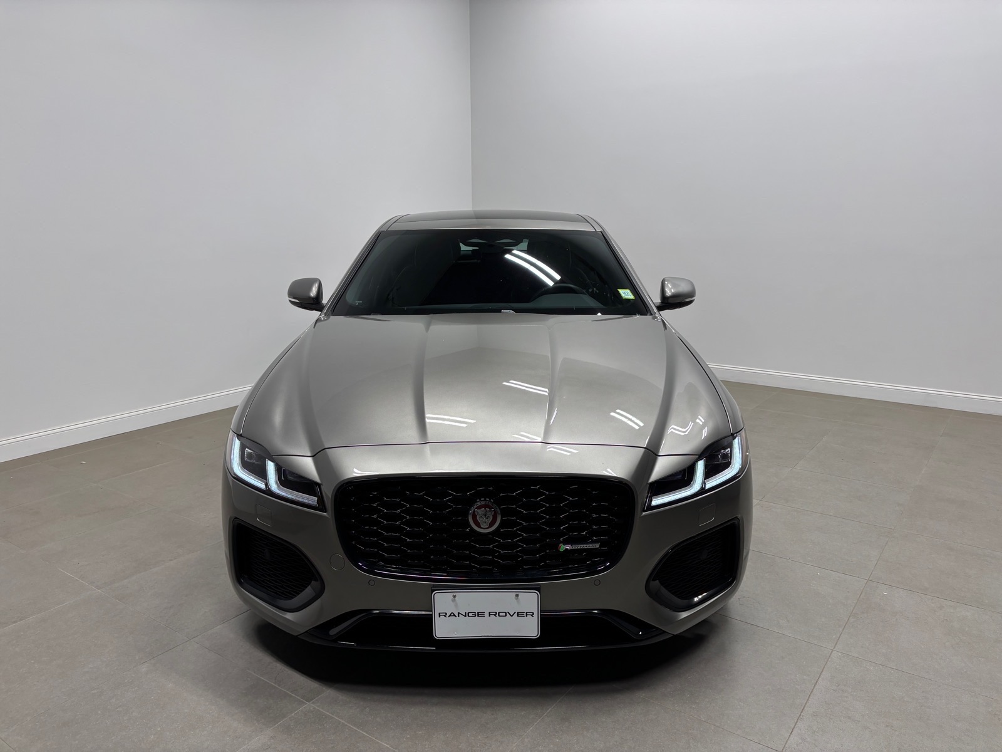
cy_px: 376
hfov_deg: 67.3
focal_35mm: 26
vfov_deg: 53.1
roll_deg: -0.5
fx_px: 753
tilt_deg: -13.1
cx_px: 501
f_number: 1.6
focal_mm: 5.96
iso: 40
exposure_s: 1/250
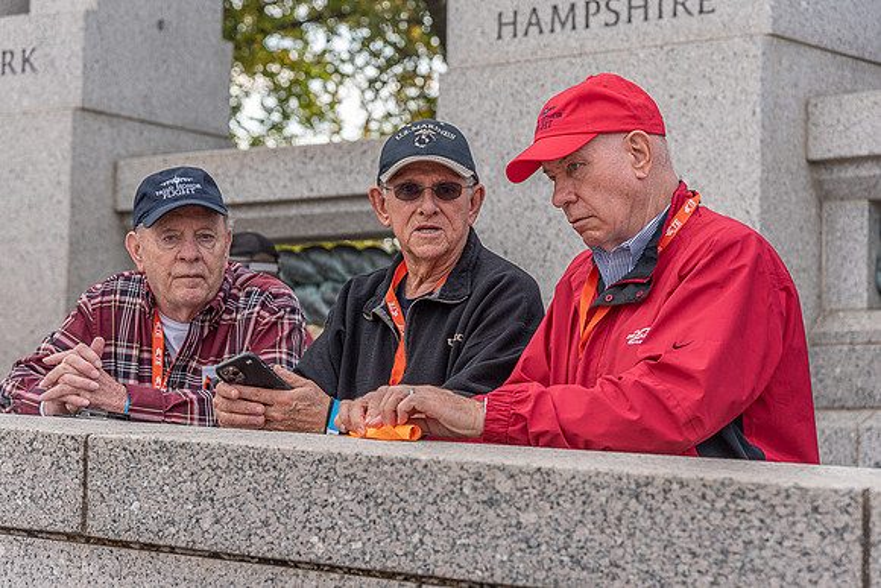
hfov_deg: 19.5
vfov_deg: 13.0
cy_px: 294
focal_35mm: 105
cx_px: 440
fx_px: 2570
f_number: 5.6
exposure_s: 1/500
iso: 500
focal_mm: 105
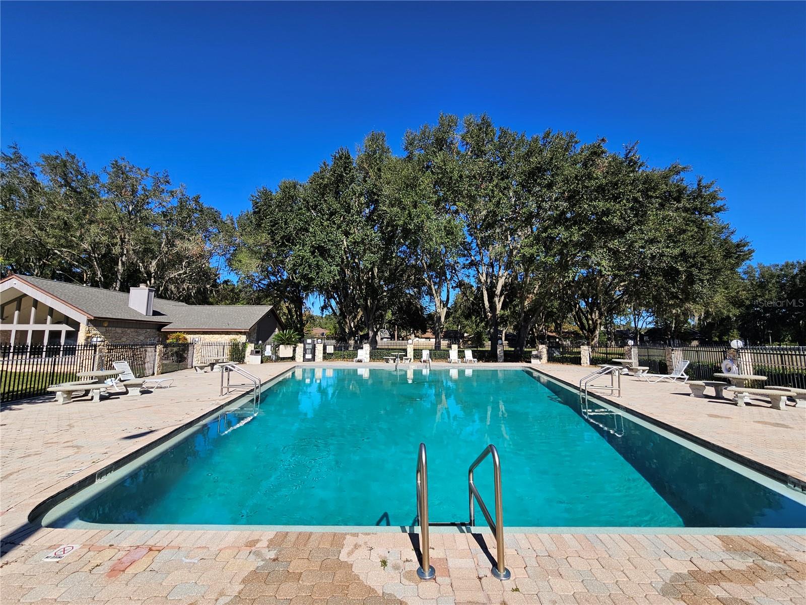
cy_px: 302
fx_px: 303
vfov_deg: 89.9
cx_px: 403
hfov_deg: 106.2
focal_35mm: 13
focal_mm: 2.2
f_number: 2.2
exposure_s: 1/2240
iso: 50
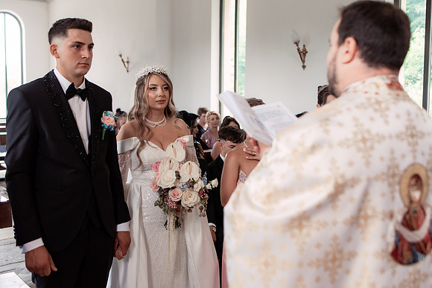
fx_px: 470
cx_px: 216
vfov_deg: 34.0
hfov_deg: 49.3
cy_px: 127
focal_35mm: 39
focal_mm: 35
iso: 1000
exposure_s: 1/320
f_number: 2.8
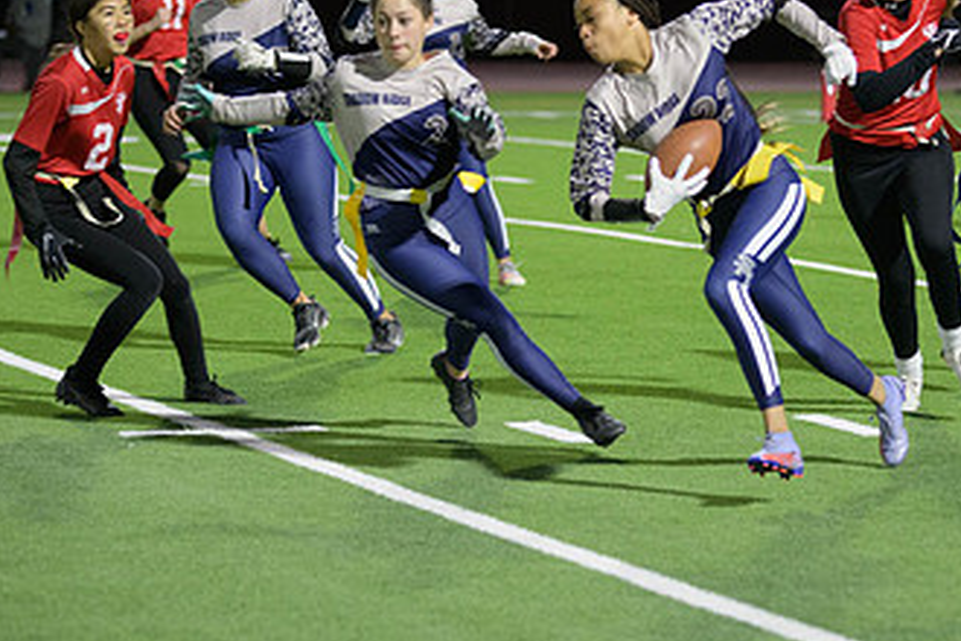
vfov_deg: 6.5
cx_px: 649
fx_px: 5632
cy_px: 202
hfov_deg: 9.7
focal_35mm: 211
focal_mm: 120
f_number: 2.8
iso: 3600
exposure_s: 1/640
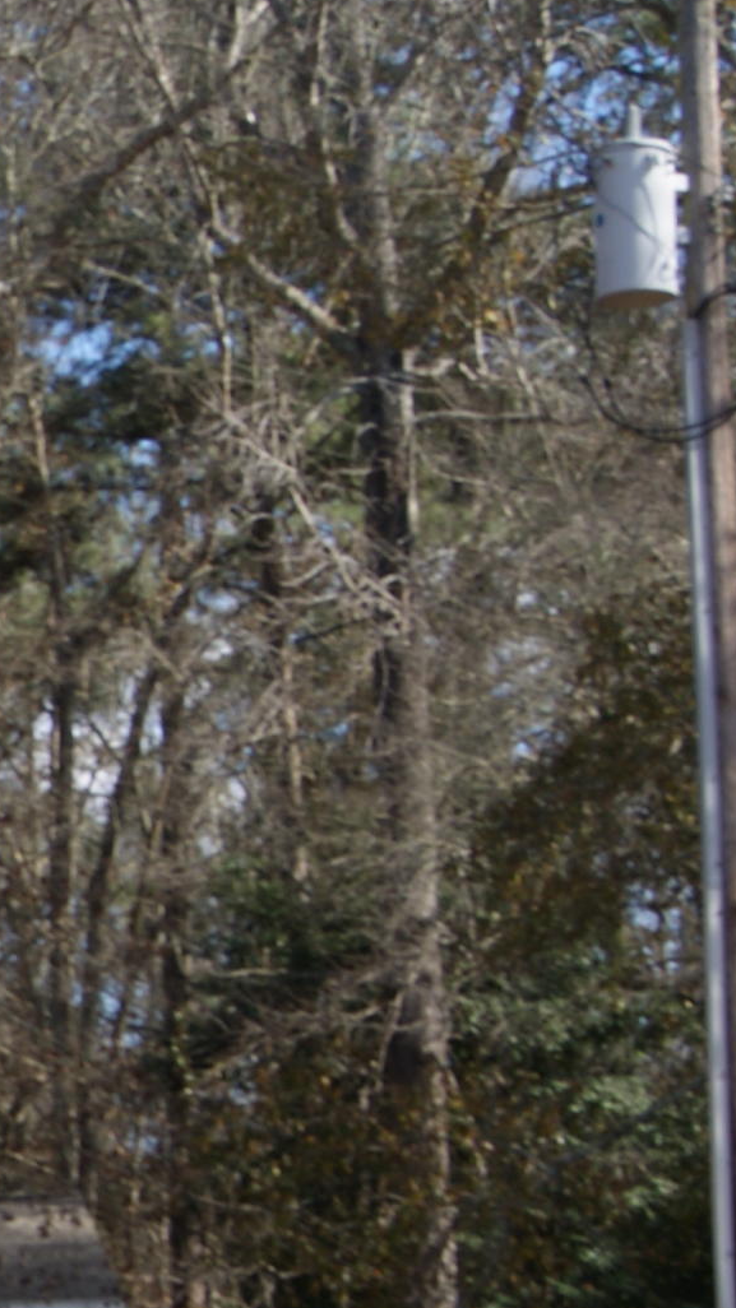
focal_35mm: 138
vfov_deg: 15.5
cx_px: -1060
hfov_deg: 8.1
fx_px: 4789
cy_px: 1016
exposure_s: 1/80
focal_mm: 30
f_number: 10
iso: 100
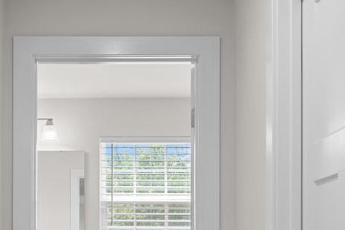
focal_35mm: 64
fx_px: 610
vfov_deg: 20.5
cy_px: 243
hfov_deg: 31.2
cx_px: 102
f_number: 7.1
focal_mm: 13.7
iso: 200
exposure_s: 1/2.5
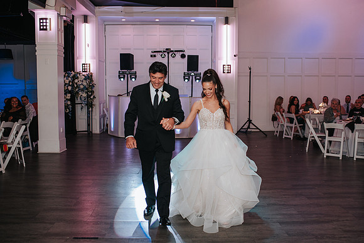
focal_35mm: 38
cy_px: 121
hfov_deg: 51.2
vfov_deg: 35.4
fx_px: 380
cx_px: 193
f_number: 2.8
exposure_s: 1/200
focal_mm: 35
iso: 1000
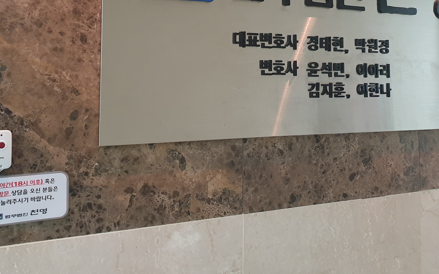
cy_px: 49
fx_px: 574
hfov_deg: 41.4
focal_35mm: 48
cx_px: 286
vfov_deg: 26.3
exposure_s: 1/40
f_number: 2.4
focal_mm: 4.3
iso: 320
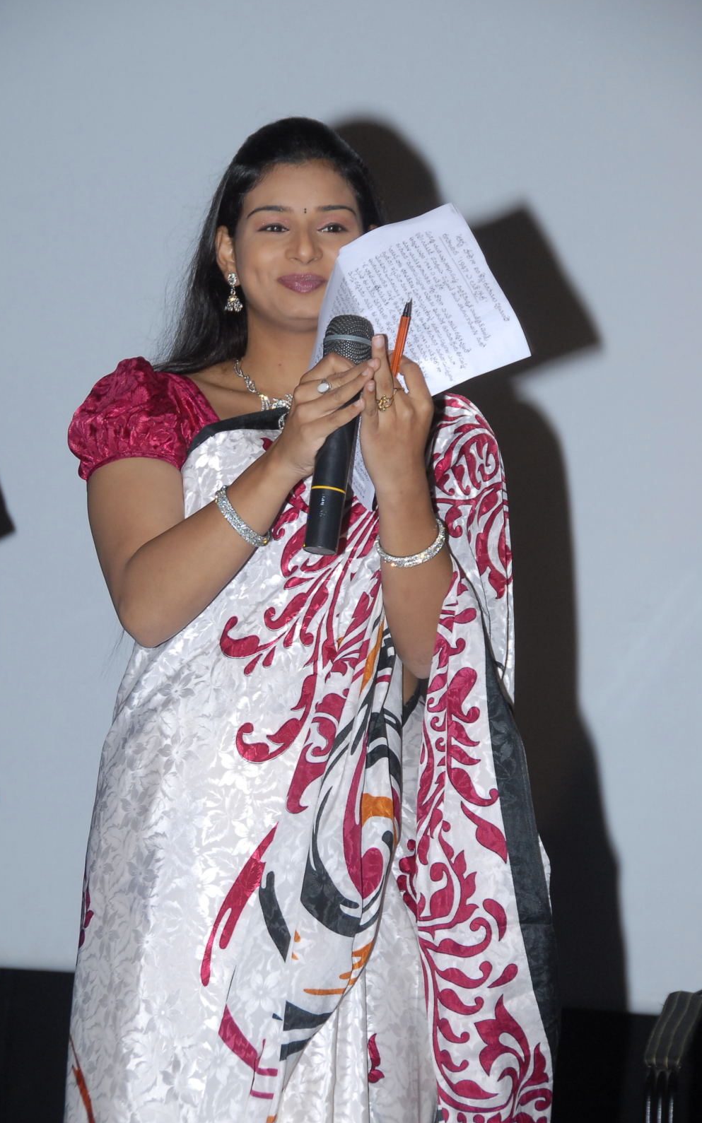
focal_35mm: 147
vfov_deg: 14.3
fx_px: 4485
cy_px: 558
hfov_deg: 8.9
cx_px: 329
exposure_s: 1/125
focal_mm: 95
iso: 400
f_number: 7.1
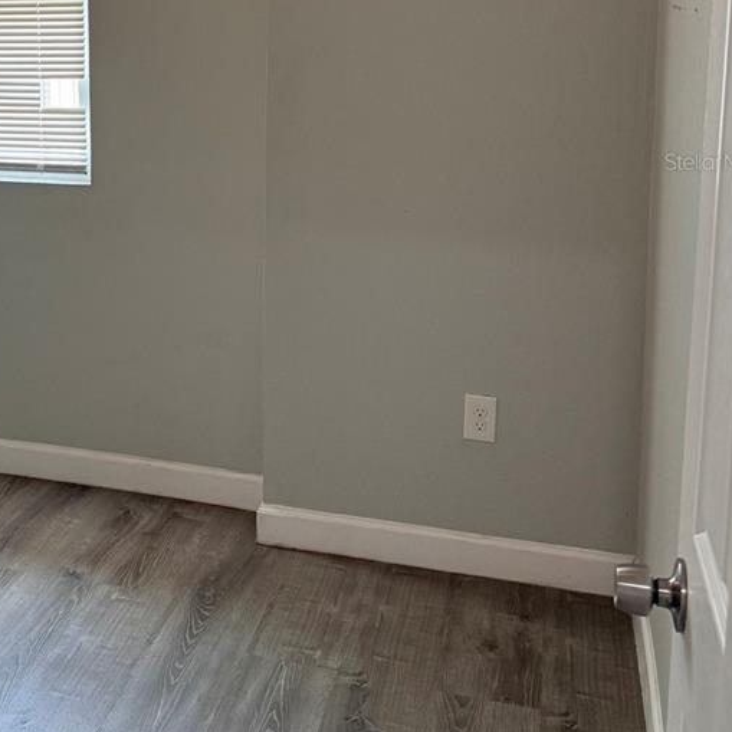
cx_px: 119
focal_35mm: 50
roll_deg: +0.2
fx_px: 1196
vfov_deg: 33.2
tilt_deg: -7.4
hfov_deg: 32.8
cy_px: 161
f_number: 1.78
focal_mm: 6.76
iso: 200
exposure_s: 1/120
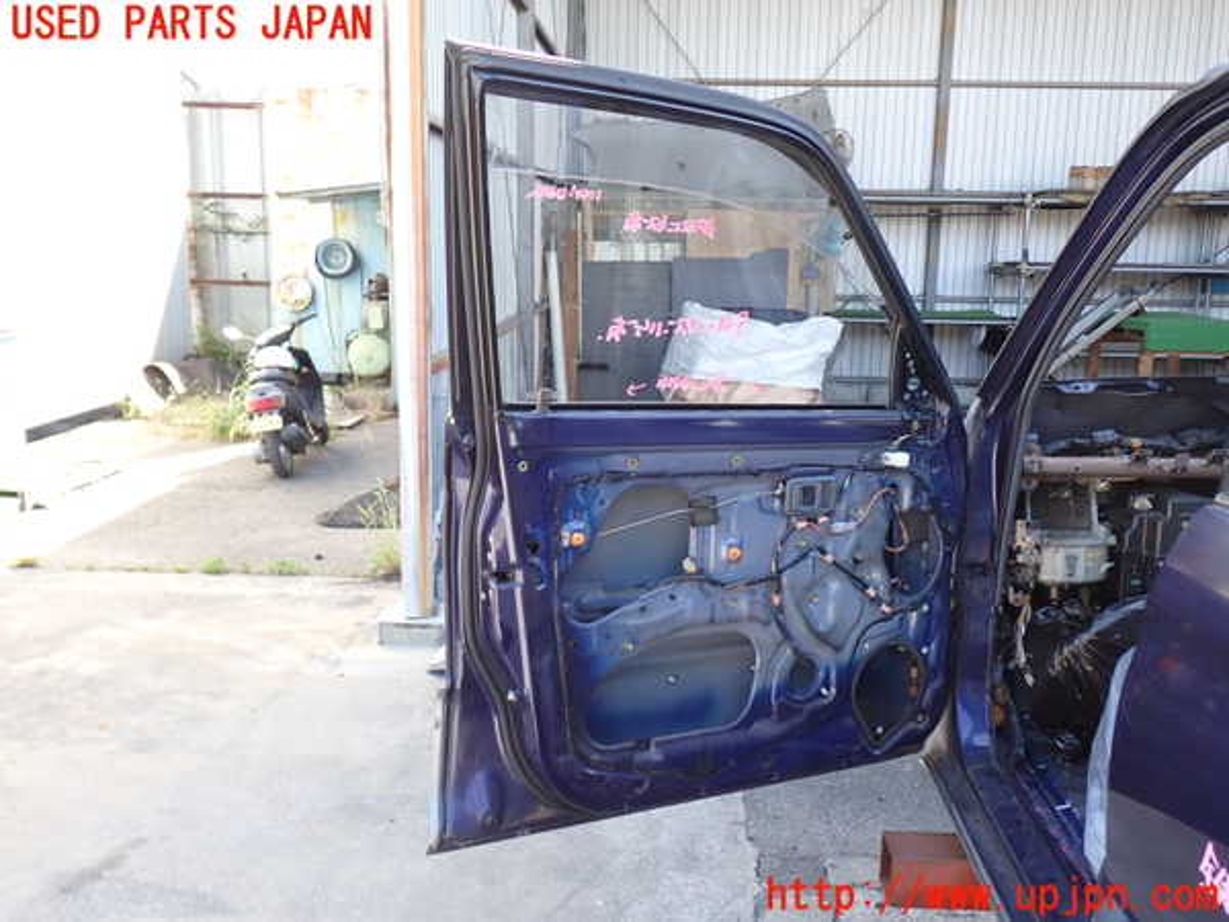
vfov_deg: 44.2
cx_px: 614
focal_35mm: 32
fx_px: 1136
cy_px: 461
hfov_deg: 56.8
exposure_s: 1/100
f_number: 2.4
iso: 100
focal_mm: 5.79
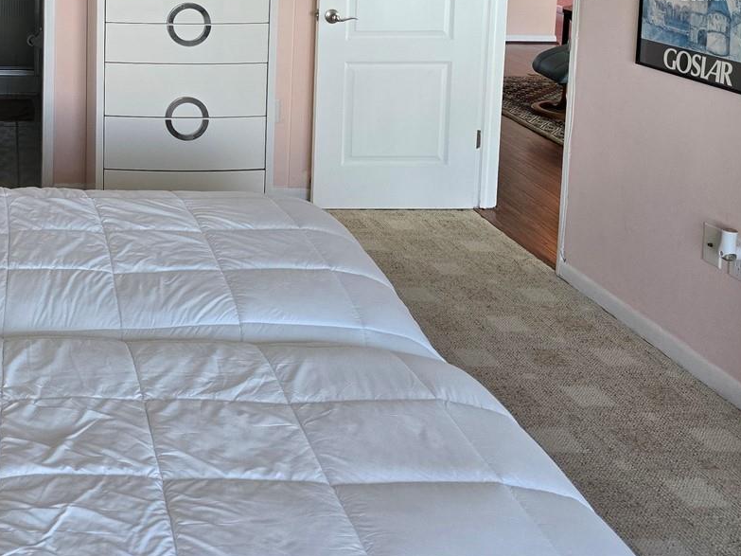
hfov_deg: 36.6
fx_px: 1006
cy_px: -7
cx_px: 11
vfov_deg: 28.8
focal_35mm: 47
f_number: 1.7
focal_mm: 6.3
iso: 200
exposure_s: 1/120
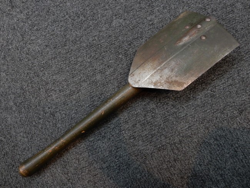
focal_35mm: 25
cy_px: 94
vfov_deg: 54.9
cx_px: 125
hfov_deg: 69.4
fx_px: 181
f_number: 3.7
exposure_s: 1/10
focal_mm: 4.5
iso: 400
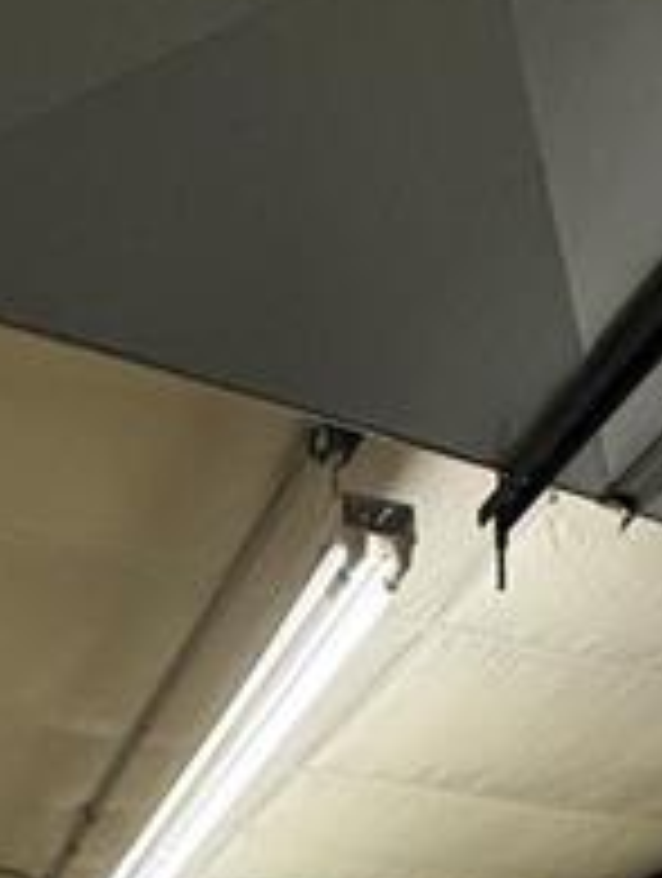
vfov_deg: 22.8
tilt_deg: -5.8
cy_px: 1517
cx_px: 410
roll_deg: +0.6
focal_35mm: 55
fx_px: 1398
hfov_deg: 26.6
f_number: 2.2
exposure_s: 1/60
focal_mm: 2.22
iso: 500
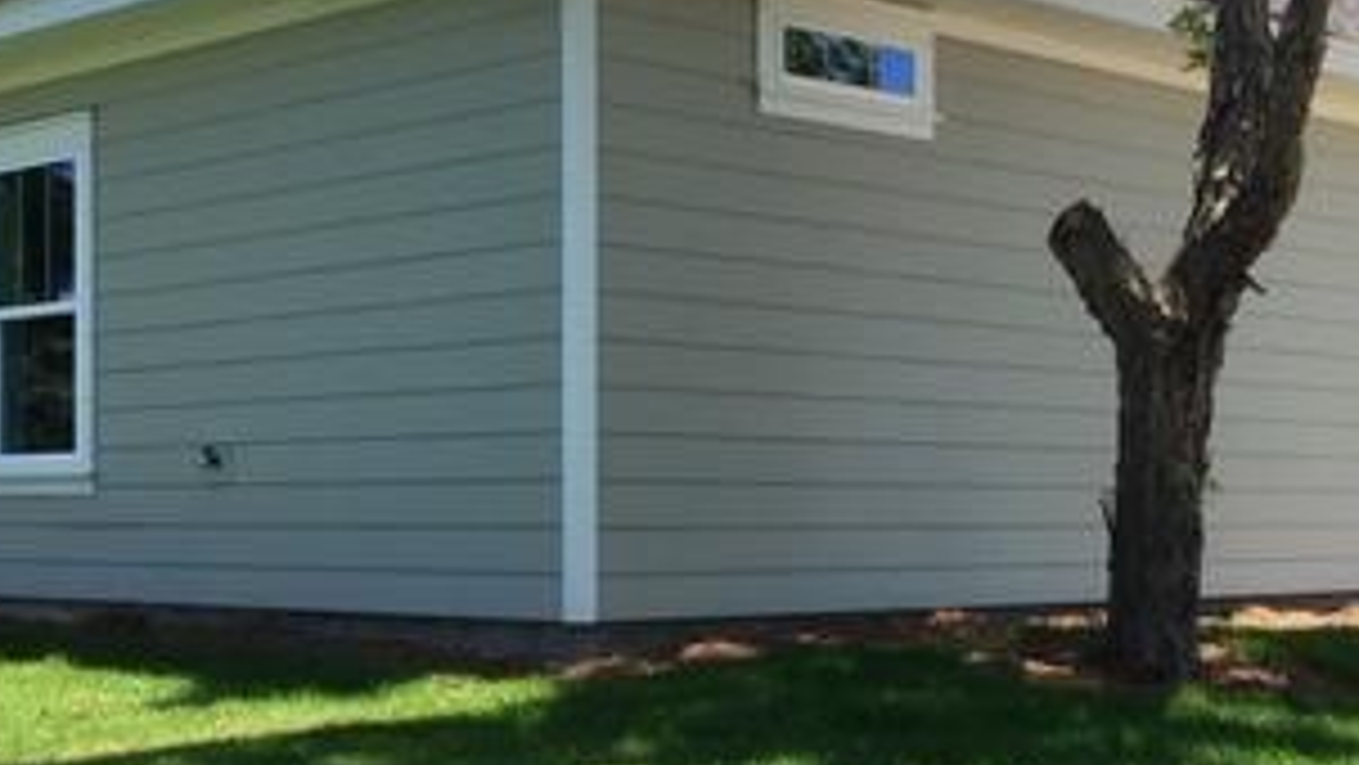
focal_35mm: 67
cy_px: 536
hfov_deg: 31.4
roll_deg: -0.1
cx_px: 720
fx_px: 2415
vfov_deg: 17.9
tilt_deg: +0.0
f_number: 2.2
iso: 25
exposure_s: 1/836
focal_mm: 4.15
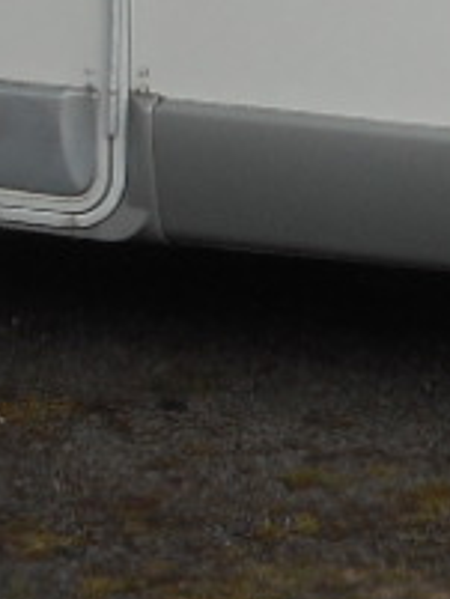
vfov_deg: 7.2
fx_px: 4675
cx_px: 274
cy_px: -313
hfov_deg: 5.5
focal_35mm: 270
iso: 80
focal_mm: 6
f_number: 4.2
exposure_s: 1/500
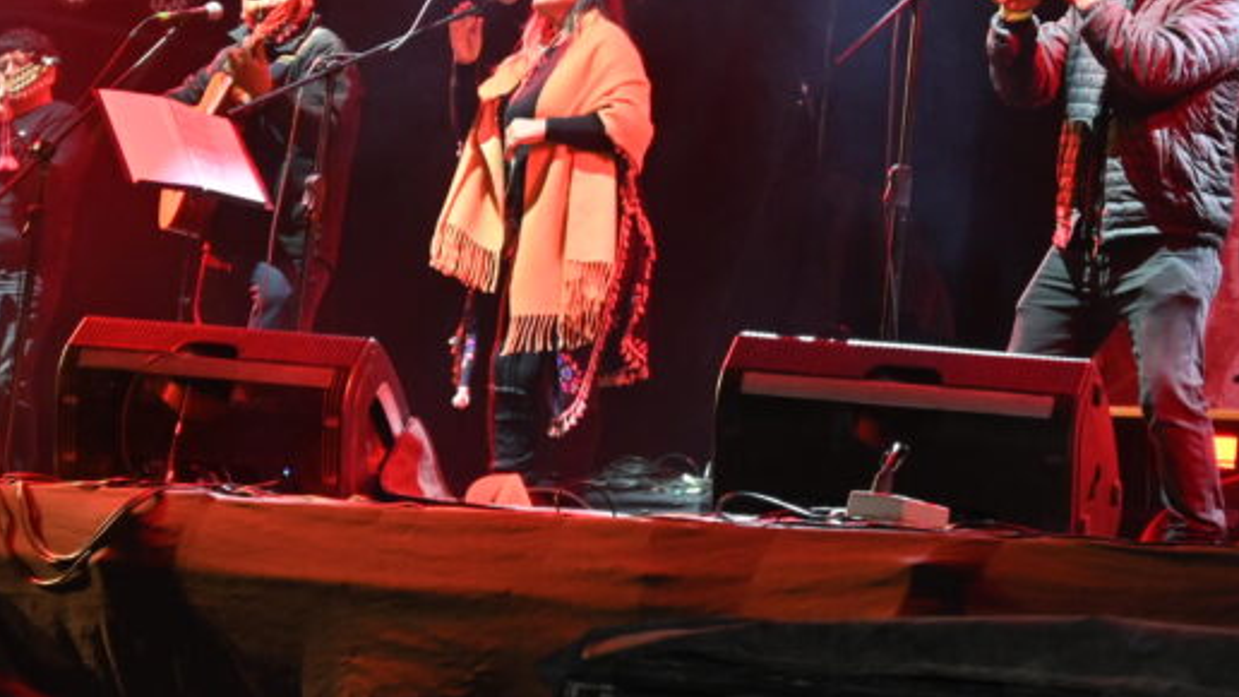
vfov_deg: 7.7
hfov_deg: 13.8
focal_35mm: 156
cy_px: 42
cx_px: 706
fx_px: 5124
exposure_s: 1/60
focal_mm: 50
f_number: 6.3
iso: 720
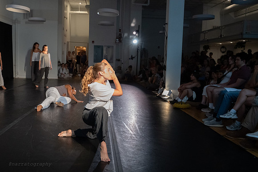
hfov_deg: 56.4
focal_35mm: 33
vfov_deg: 39.4
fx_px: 240
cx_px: 119
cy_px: 79
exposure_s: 1/320
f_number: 4
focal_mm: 31
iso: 6400
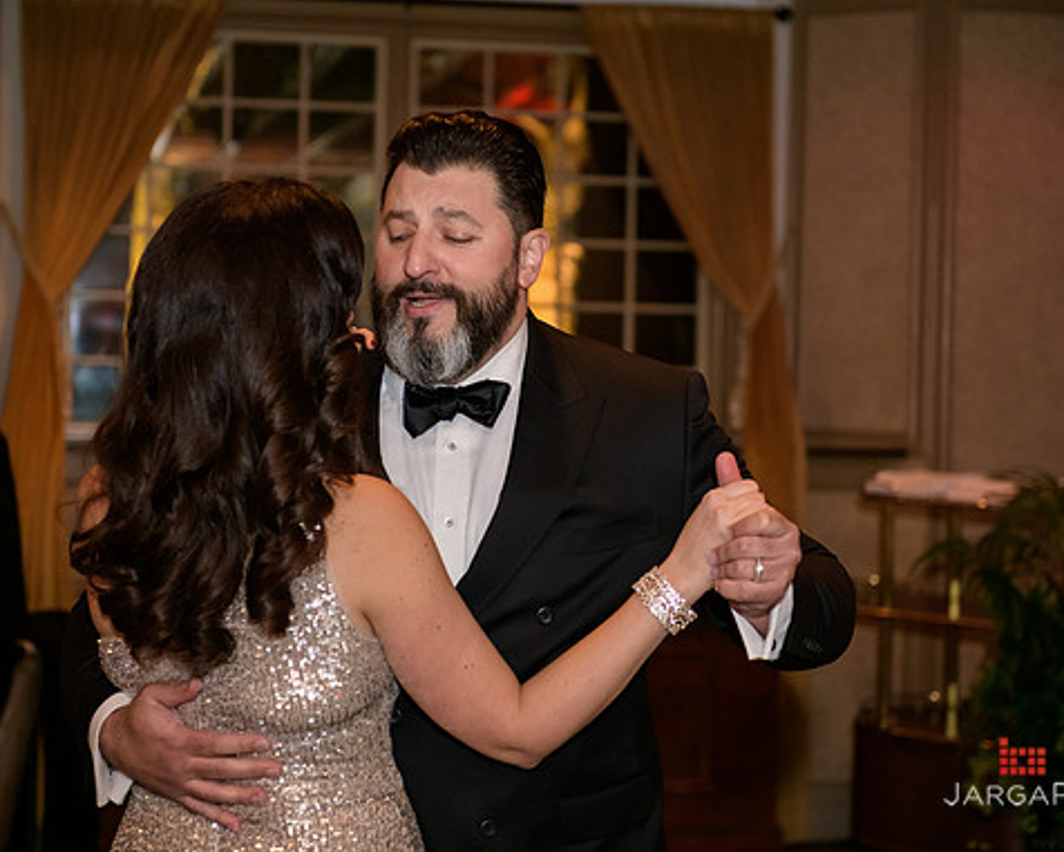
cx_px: 510
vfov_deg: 19.2
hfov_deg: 23.8
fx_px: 2520
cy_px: 422
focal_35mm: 80
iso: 1600
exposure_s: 1/100
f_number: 3.2
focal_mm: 70
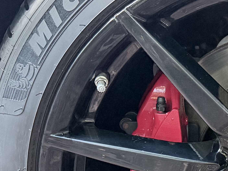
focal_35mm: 98
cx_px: 313
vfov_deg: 15.0
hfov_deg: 18.4
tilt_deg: -19.3
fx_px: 645
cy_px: 146
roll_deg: -3.4
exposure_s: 1/60
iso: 640
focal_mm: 6.76
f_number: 1.78
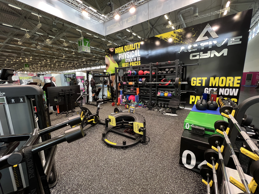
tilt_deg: -10.1
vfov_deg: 89.9
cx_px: 130
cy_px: 97
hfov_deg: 106.2
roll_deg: +1.2
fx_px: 97
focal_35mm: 13
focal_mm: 1.57
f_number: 1.8
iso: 200
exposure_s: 1/50
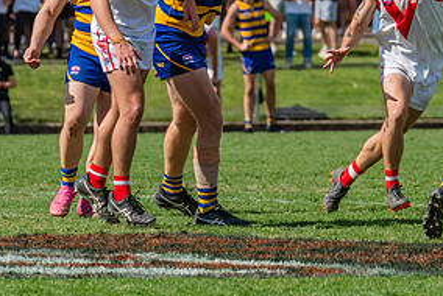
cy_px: -27
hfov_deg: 2.7
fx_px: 9263
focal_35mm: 752
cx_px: 286
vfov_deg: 1.8
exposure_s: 1/1600
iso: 800
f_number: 9
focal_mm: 310
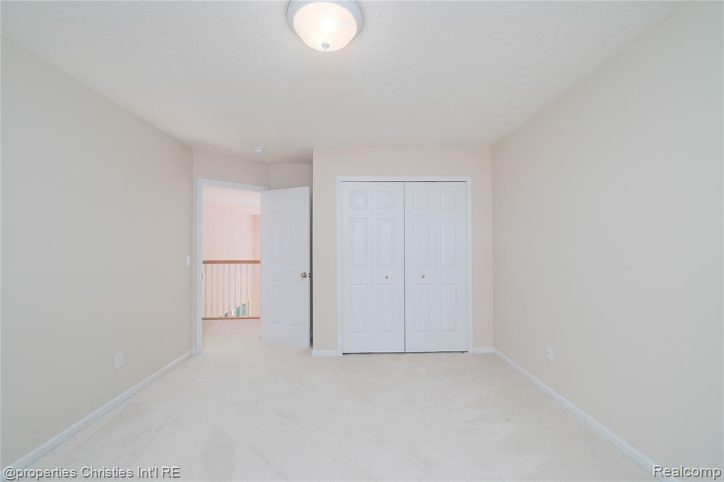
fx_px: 302
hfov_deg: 100.4
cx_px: 362
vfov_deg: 77.3
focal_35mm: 15
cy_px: 241
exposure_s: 1/60
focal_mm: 10
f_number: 6.4
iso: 640
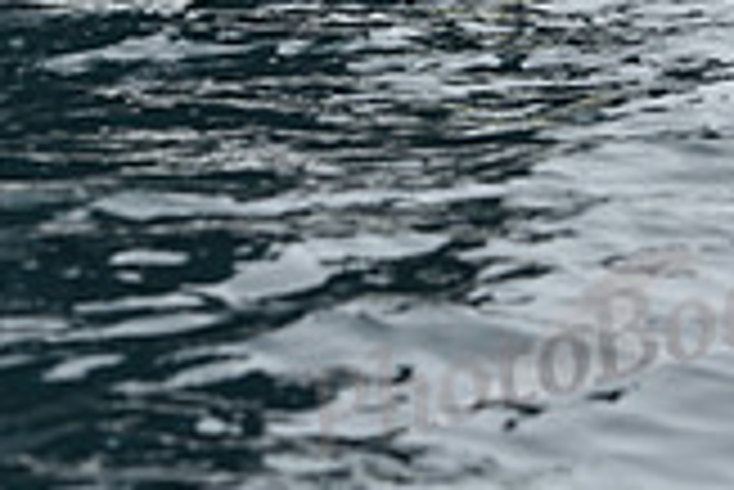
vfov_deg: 5.5
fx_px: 5081
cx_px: 77
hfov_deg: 8.2
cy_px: -285
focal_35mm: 249
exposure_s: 1/800
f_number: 5.6
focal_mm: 70
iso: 250
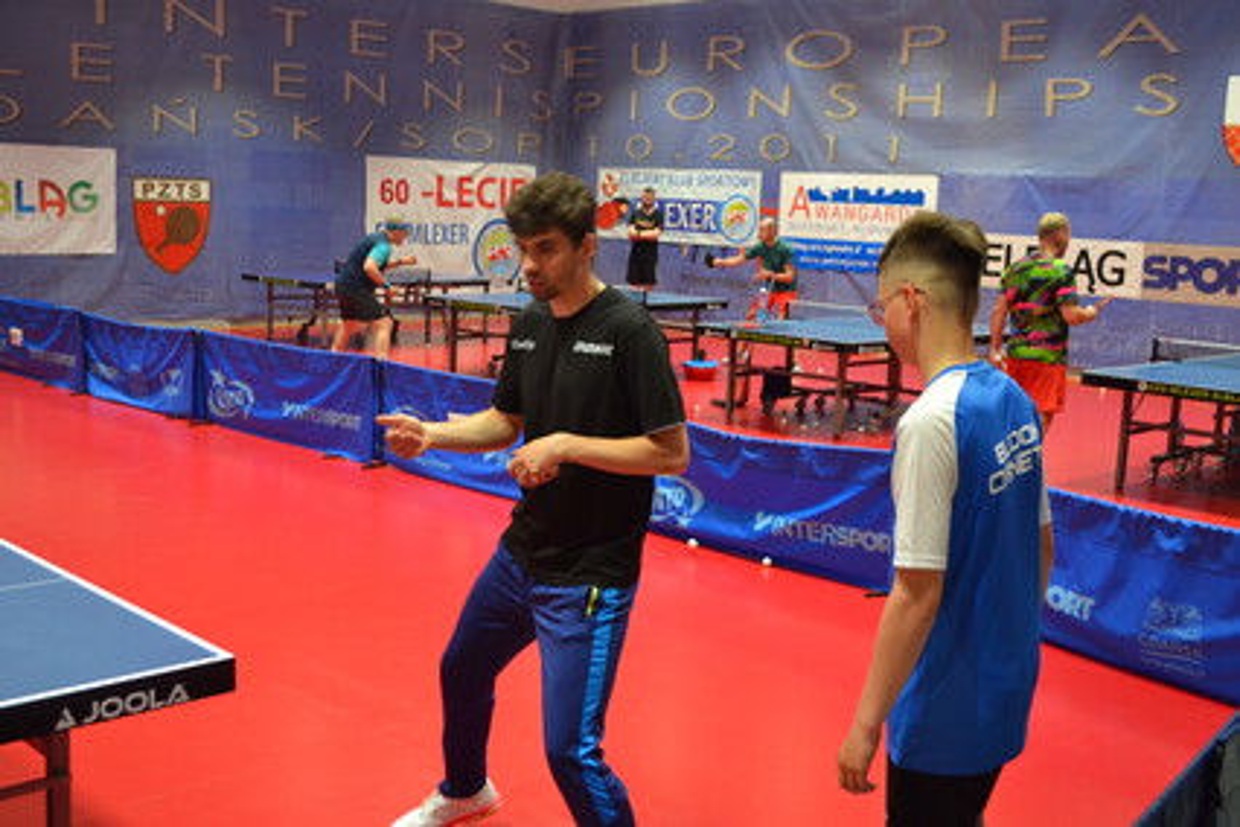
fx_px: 1343
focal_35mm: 39
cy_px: 414
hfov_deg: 49.6
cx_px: 620
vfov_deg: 34.2
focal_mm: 26
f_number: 4.2
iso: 1600
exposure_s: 1/60
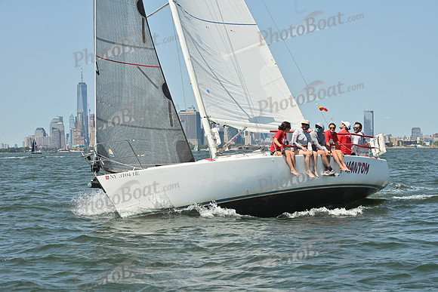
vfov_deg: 14.0
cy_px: 146
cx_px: 219
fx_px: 1193
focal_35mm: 98
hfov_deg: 20.8
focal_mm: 98
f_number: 9
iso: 320
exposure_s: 1/1000
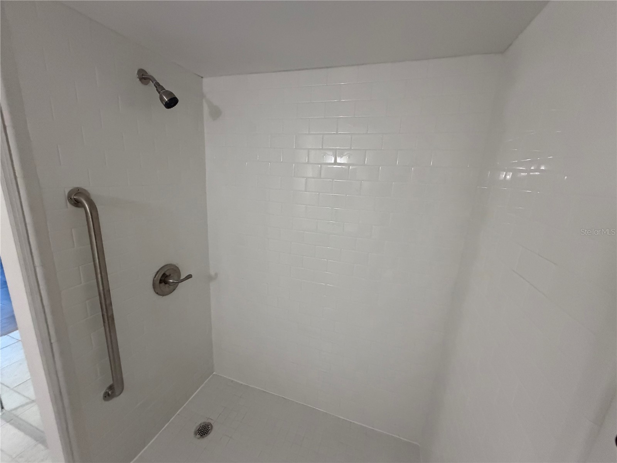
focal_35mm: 14
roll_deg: -2.9
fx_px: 250
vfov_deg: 85.7
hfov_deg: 102.1
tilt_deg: -14.2
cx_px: 308
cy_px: 232
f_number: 2.2
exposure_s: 1/60
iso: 640
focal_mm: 2.22
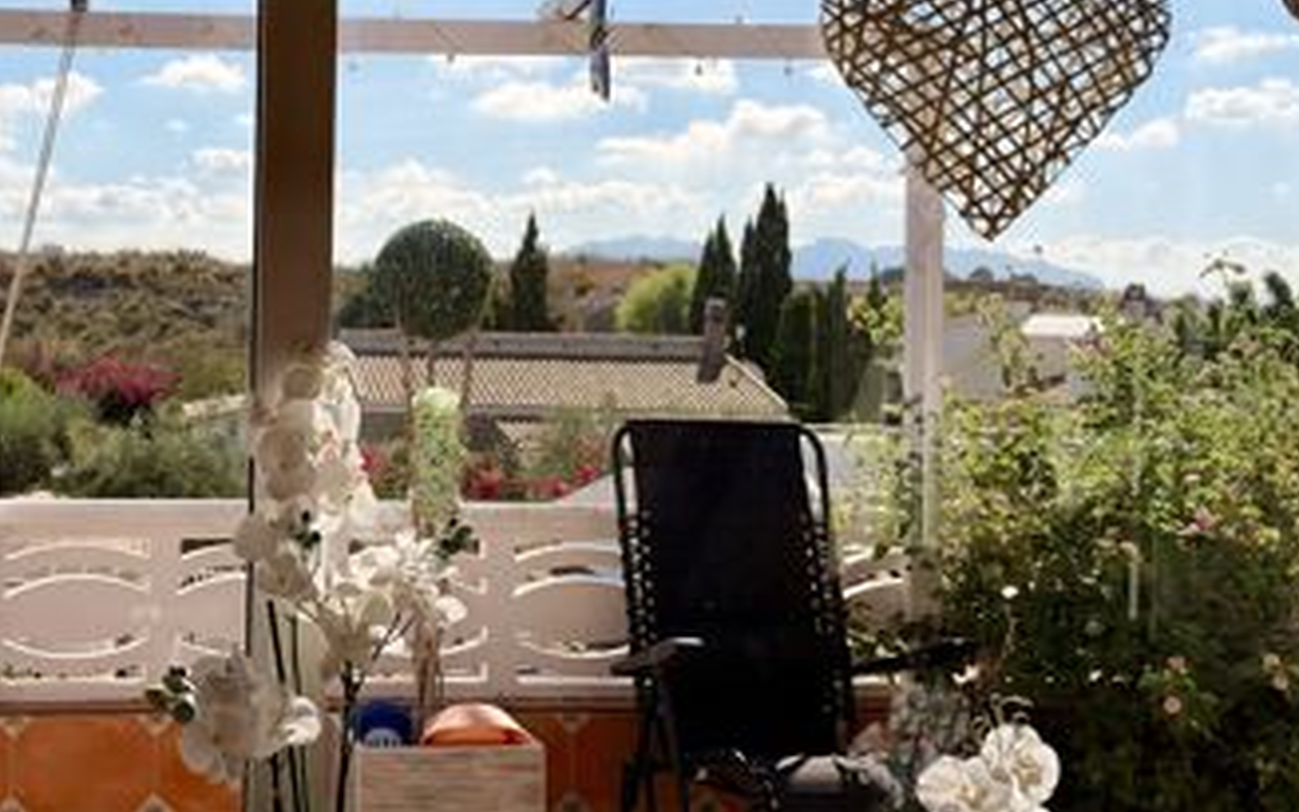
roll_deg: -0.9
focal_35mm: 57
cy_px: 246
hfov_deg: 34.5
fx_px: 2018
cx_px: 248
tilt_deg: +1.1
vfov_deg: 22.6
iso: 64
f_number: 1.8
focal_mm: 6.93
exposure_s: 1/5587
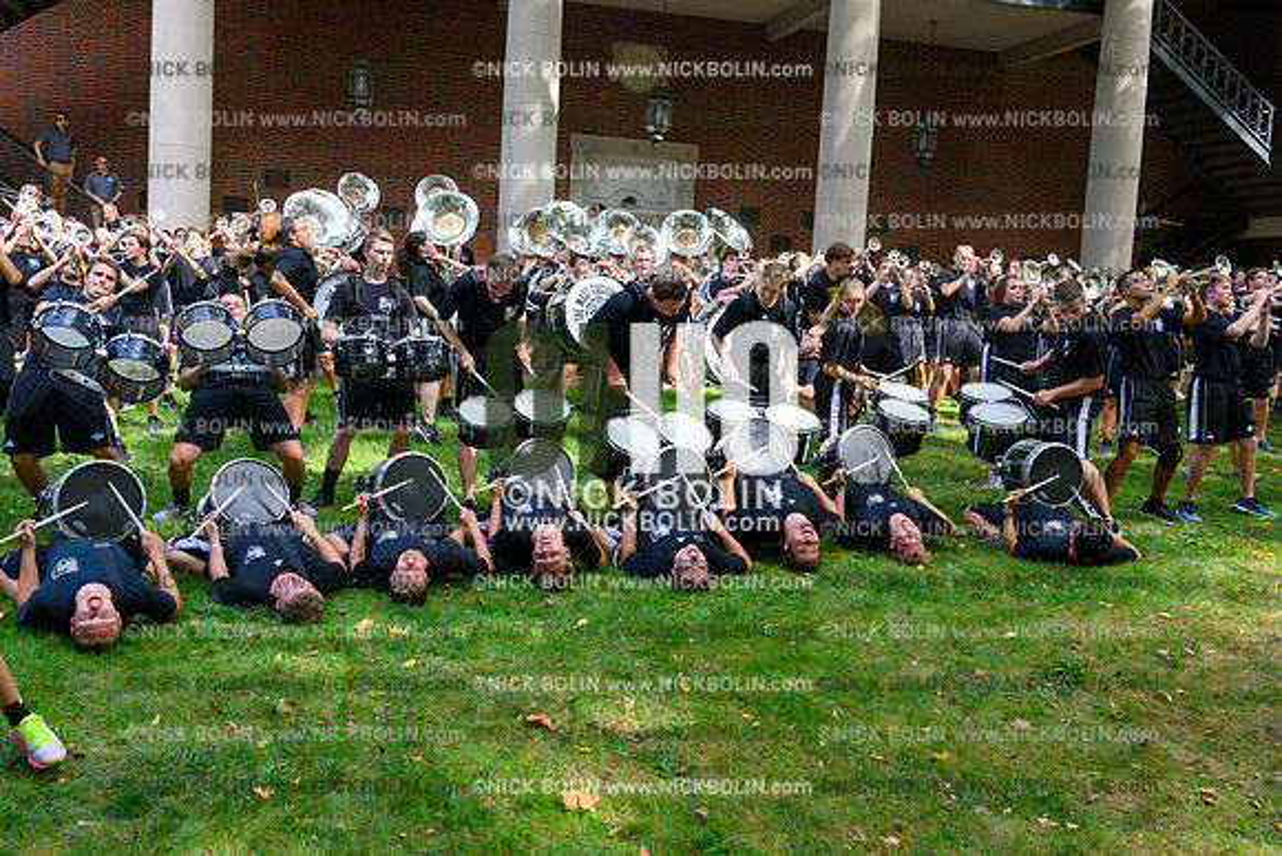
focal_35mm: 34
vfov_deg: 38.9
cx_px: 641
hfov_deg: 55.8
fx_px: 1211
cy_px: 428
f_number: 11
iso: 2500
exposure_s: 1/500
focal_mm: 34
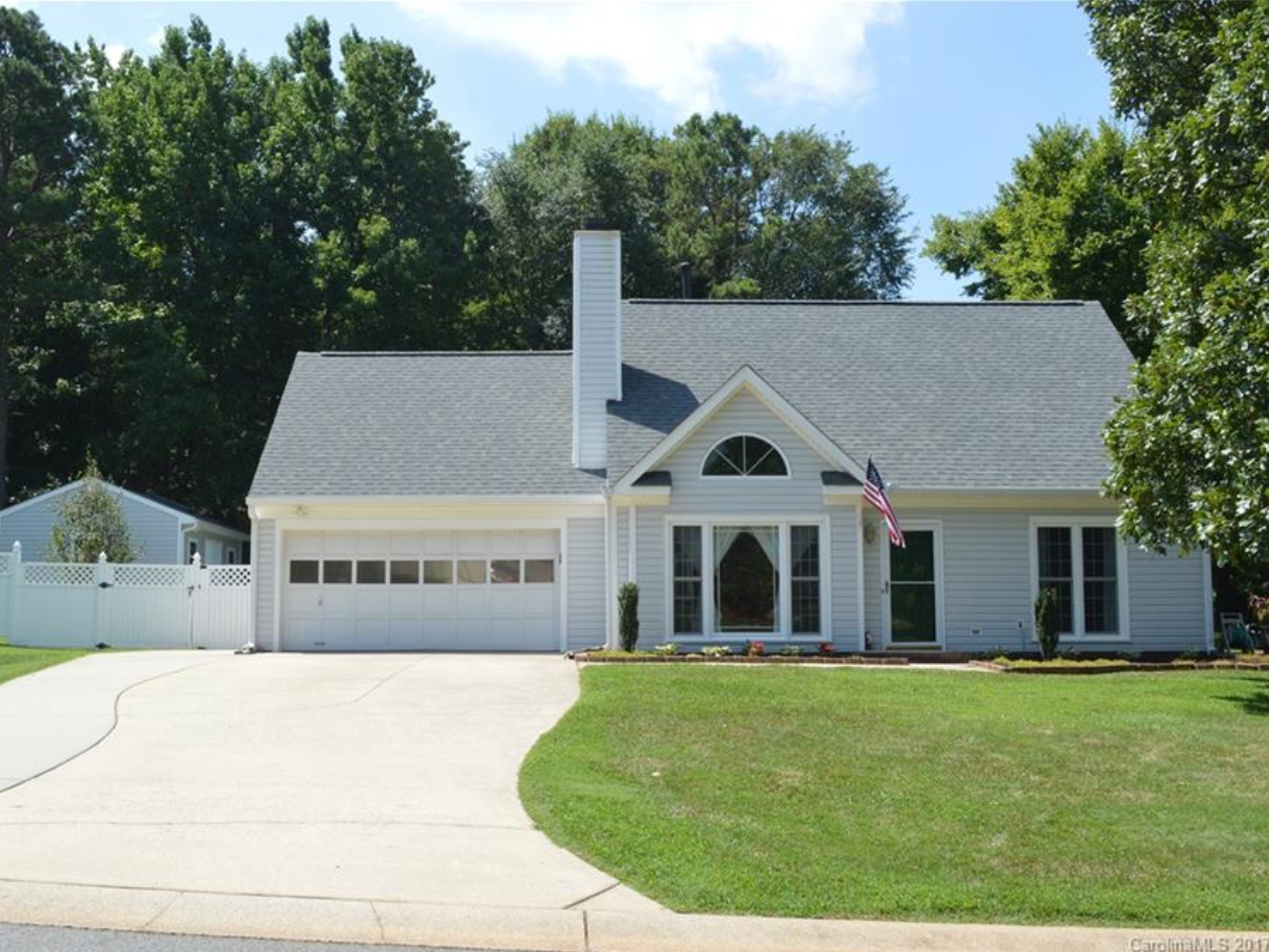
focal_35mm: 36
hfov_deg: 51.2
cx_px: 559
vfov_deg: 39.7
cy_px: 477
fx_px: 1320
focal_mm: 22
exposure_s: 1/640
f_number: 13
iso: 800
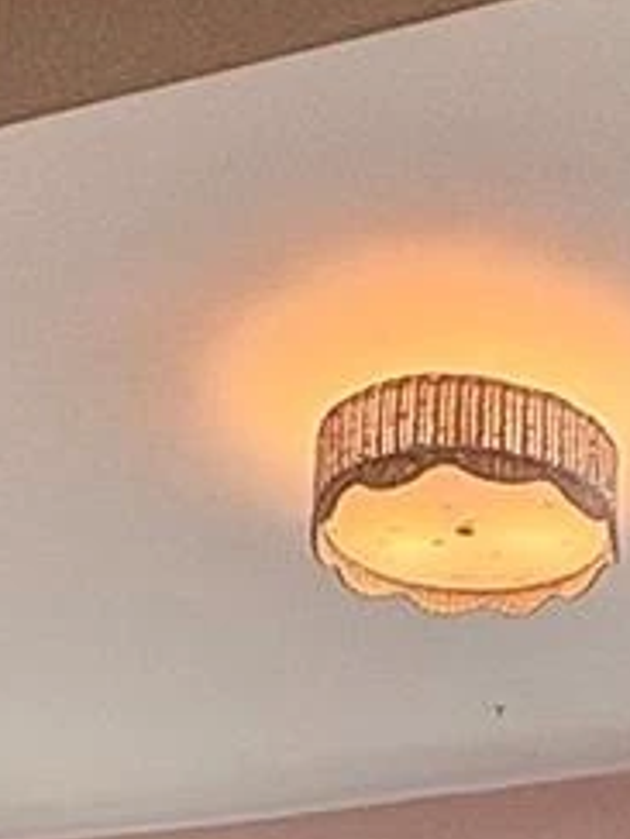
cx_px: 616
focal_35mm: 88
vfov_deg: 19.1
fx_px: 2135
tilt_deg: +4.7
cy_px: 1307
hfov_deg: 16.5
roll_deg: -1.0
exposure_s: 1/120
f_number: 2.2
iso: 160
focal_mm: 2.22
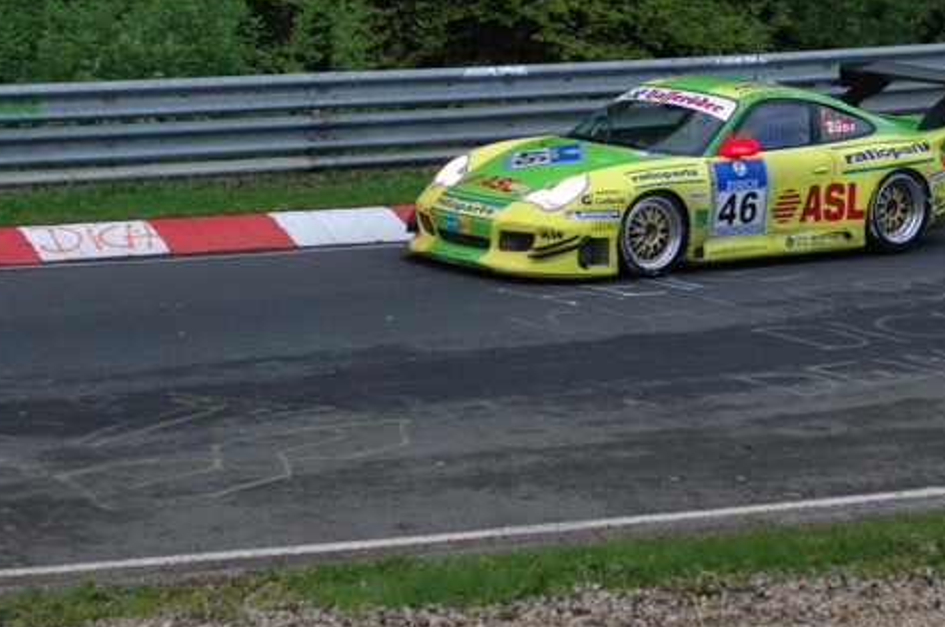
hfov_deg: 17.2
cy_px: 222
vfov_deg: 11.5
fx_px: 3119
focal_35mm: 119
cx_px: 493
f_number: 1.8
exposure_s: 1/1250
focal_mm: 50
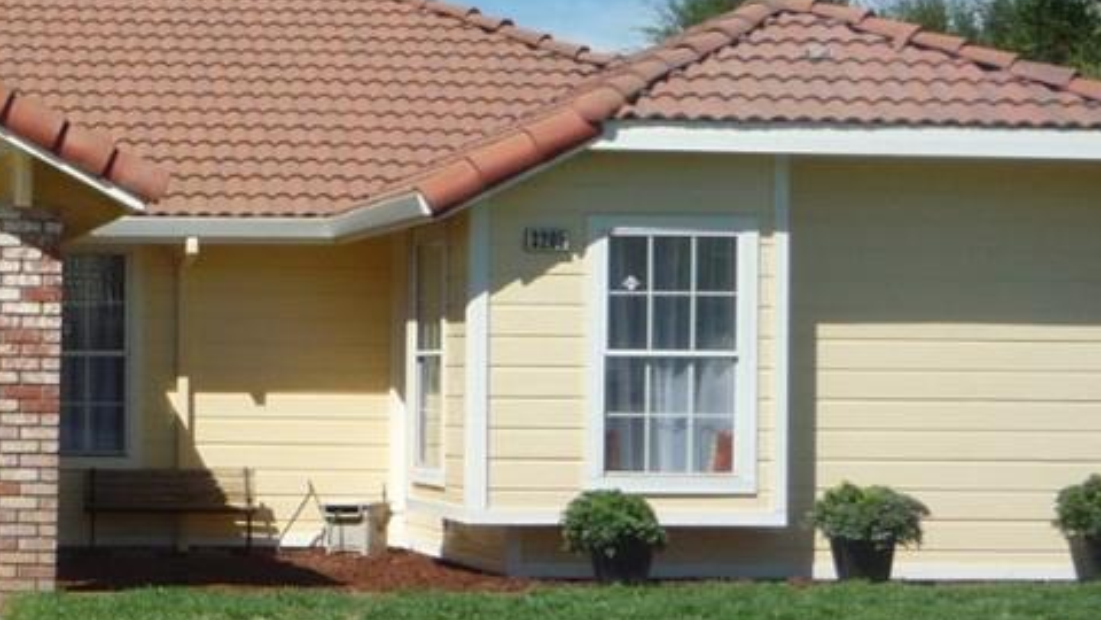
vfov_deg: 11.9
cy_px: 397
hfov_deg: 19.9
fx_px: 2978
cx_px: -147
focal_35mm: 102
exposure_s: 1/500
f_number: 5.6
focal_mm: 5.2
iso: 100
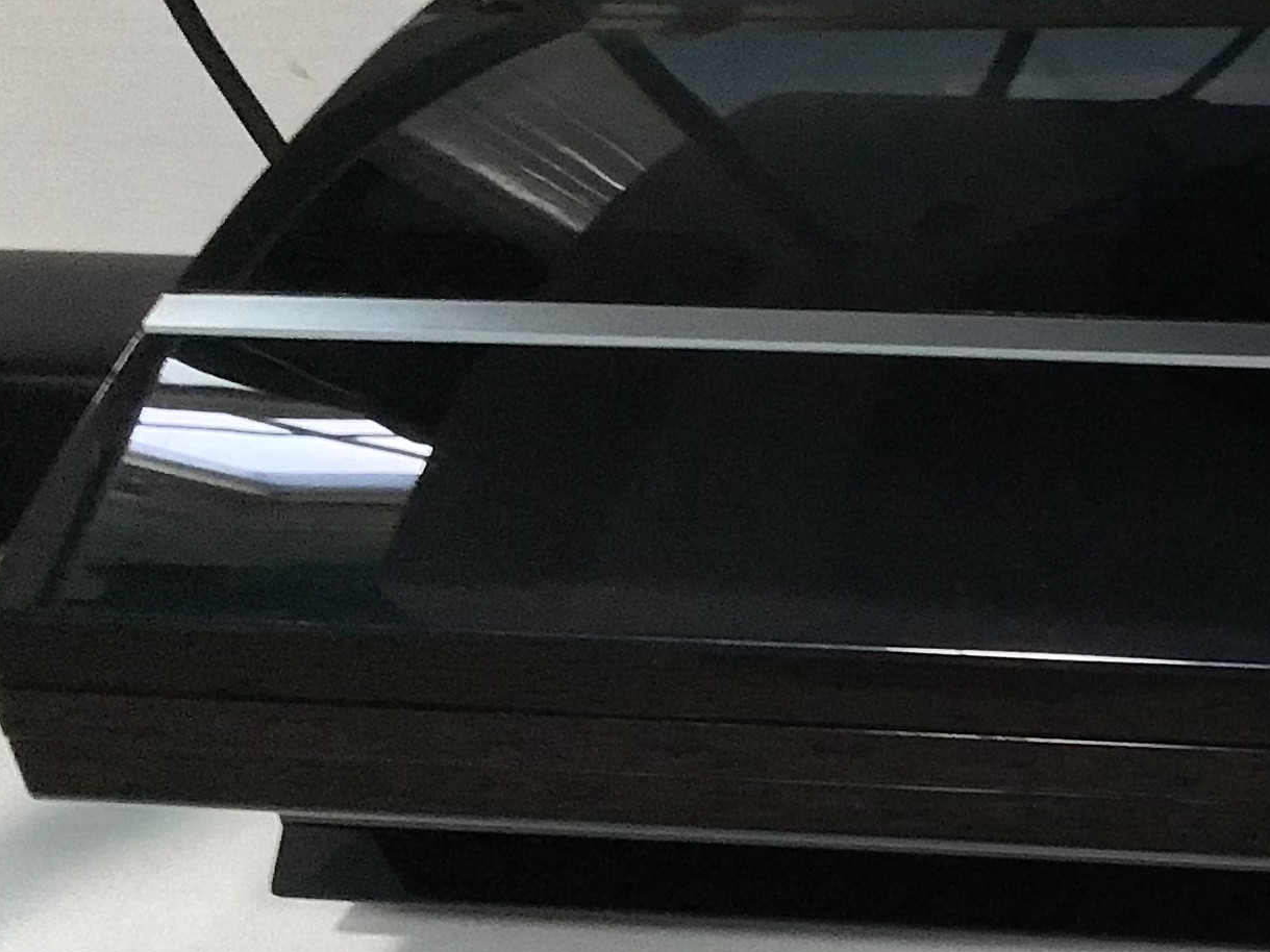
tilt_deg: -26.3
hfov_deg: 21.8
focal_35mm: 83
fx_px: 3045
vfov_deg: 17.8
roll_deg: +1.9
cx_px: 1540
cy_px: 466
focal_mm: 3.3
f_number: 2.4
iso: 250
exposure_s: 1/15
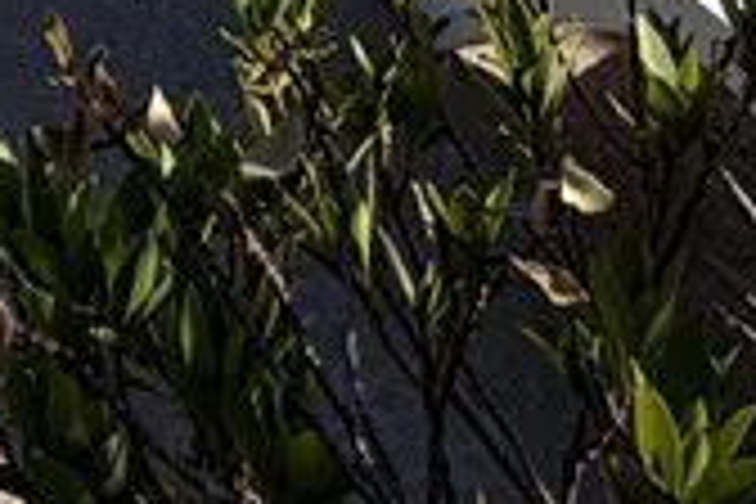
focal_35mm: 89
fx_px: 1869
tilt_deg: +2.0
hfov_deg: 21.0
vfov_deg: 9.6
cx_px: -198
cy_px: -1210
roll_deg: +2.6
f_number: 2.2
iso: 20
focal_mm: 2.22
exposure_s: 1/914
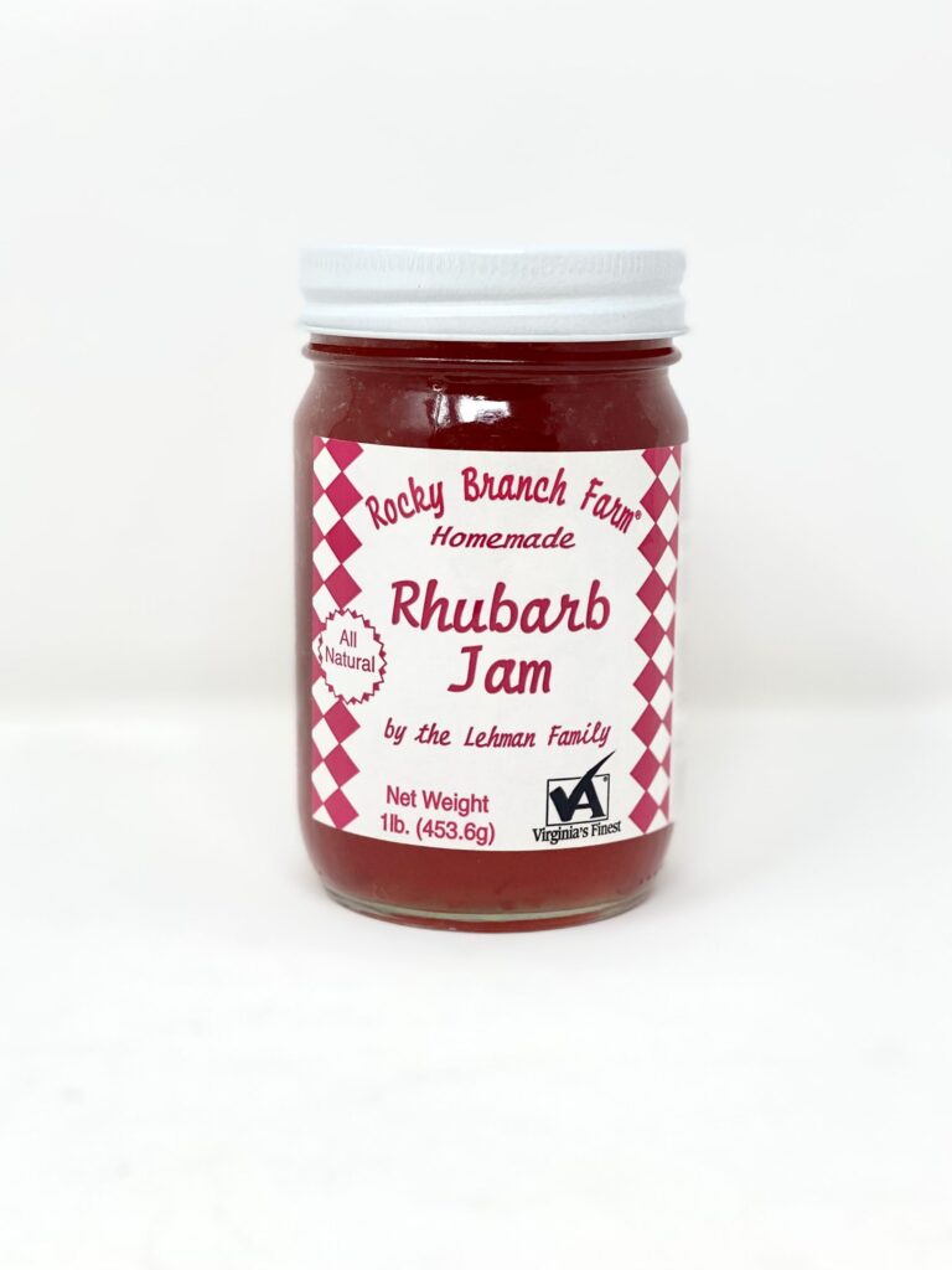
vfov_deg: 36.8
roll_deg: -1.0
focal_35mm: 52
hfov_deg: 28.0
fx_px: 1907
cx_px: 476
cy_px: 635
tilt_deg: -10.9
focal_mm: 6
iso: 32
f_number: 2
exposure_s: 1/120
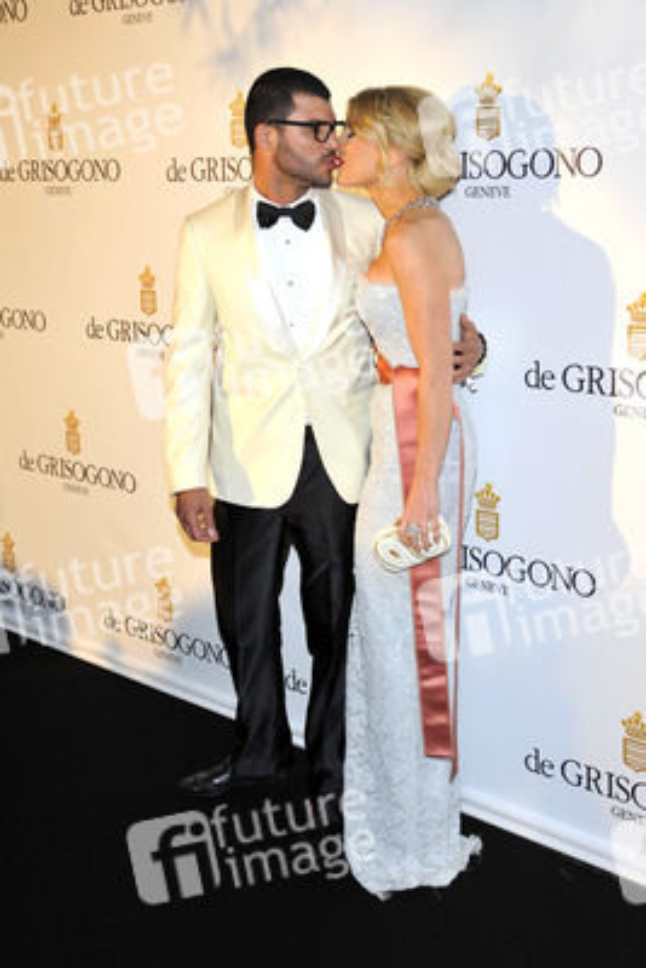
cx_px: 323
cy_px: 484
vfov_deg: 43.6
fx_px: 1210
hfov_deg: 29.9
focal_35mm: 45
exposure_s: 1/160
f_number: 5.6
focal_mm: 45
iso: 500
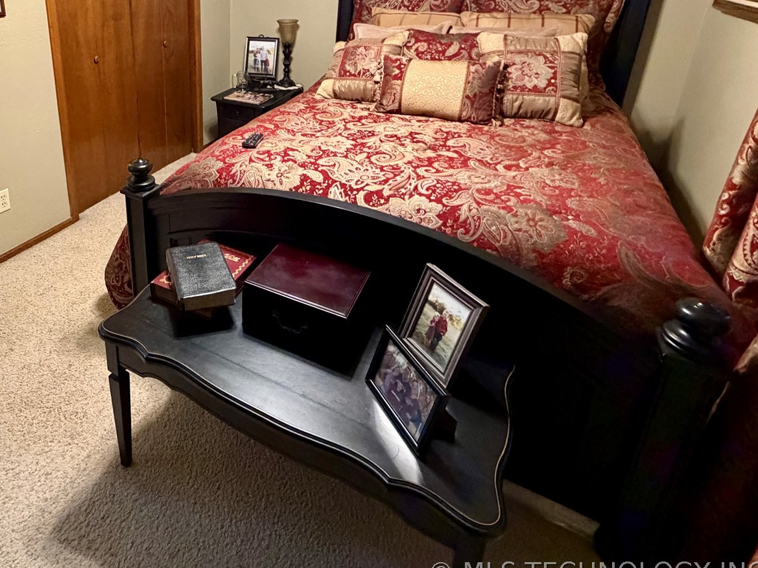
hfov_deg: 70.7
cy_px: 128
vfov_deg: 55.4
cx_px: 226
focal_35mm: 23
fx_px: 504
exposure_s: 1/60
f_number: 2.2
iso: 800
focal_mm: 2.22
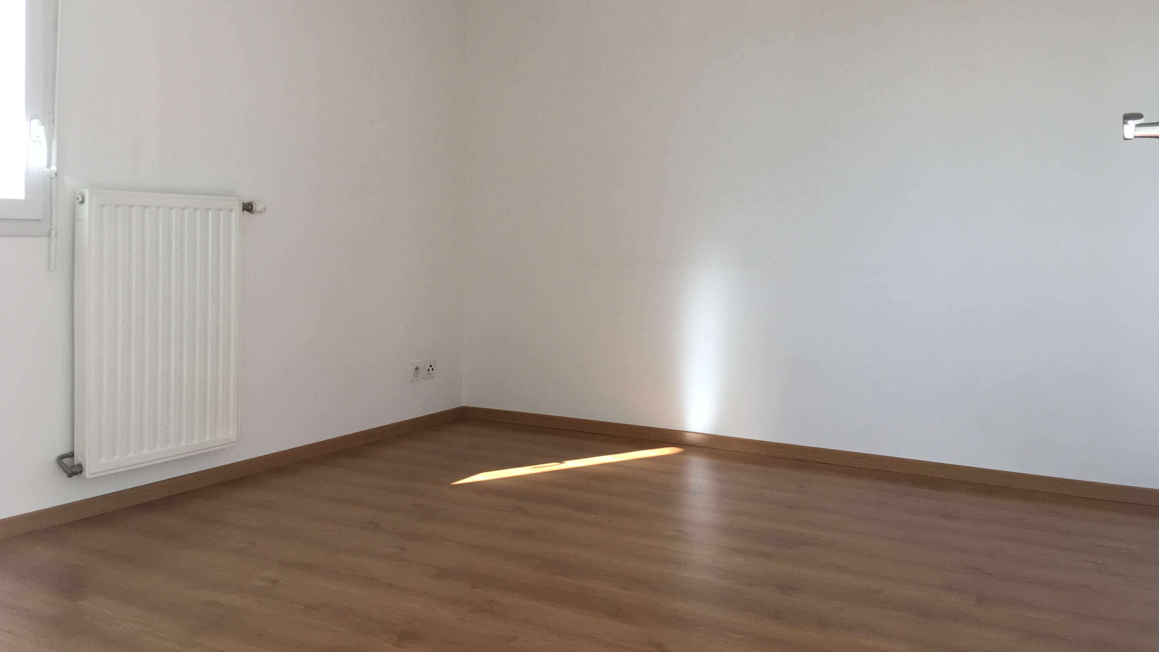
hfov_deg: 61.0
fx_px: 983
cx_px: 581
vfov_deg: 36.5
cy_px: 259
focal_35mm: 32
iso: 32
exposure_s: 1/100
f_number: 2.2
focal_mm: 4.15
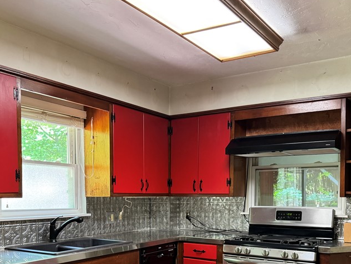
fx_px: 396
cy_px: 208
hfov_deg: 47.7
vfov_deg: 35.7
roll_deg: +0.1
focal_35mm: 39
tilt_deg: -1.9
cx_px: 150
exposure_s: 1/60
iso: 640
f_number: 1.78
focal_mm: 6.76
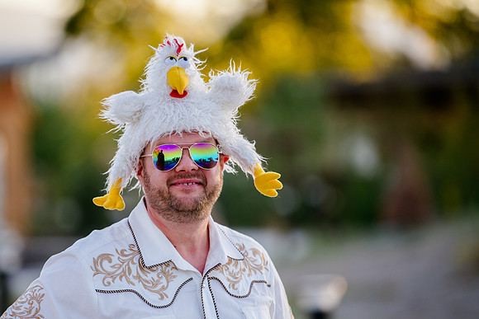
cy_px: 199
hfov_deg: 7.7
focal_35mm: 266
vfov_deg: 5.2
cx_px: 168
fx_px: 3541
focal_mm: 200
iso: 200
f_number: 2.8
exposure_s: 1/500
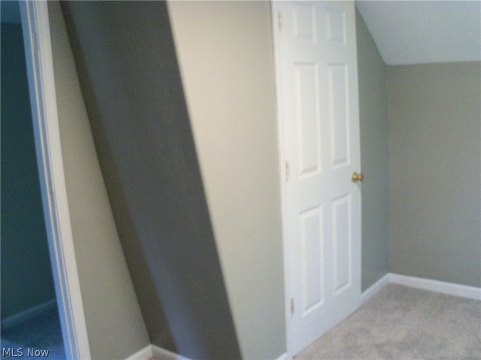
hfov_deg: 52.6
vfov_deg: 40.7
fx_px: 486
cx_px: 240
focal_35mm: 35
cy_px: 180
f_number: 3
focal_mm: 6.3
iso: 250
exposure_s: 1/30
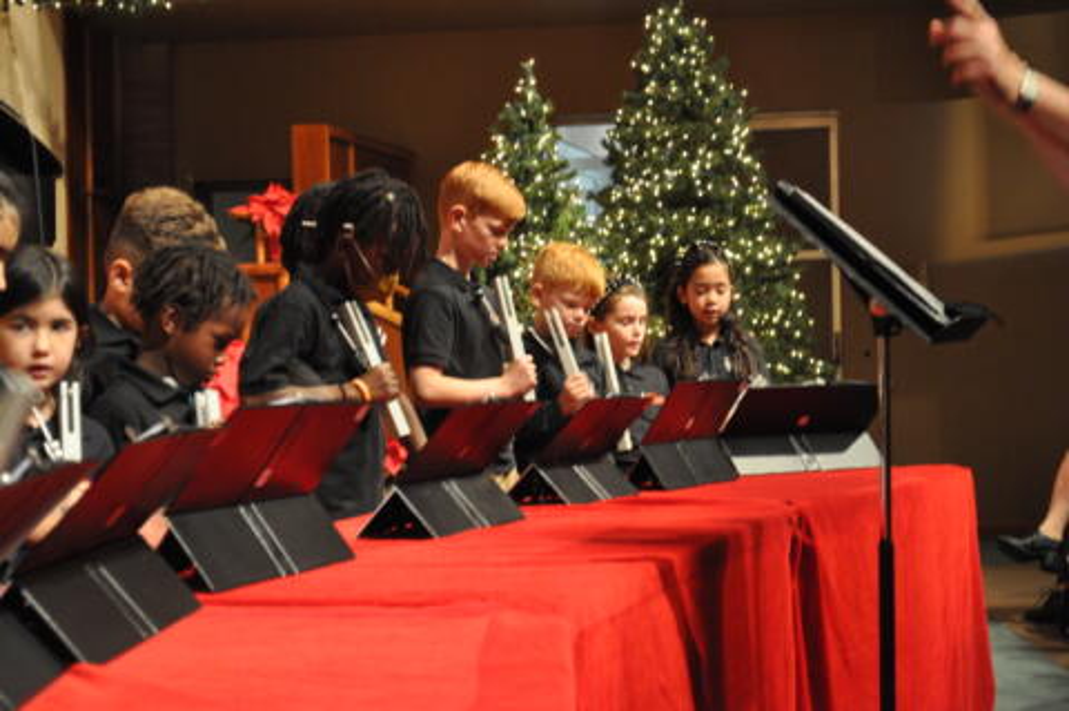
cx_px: 534
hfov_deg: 24.6
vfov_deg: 16.5
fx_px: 2447
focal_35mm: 82
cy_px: 356
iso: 1600
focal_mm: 55
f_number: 5.6
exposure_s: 1/13
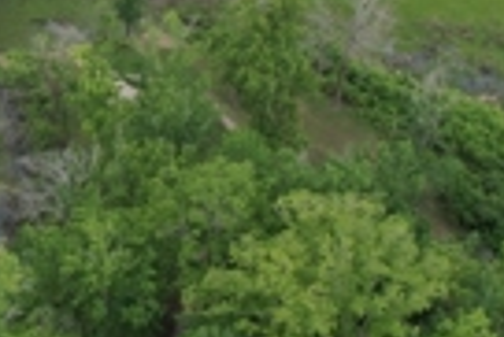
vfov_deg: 14.1
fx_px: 1359
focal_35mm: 97
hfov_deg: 19.5
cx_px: -141
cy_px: 59
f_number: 2.8
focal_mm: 8.38
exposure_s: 1/350
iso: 100
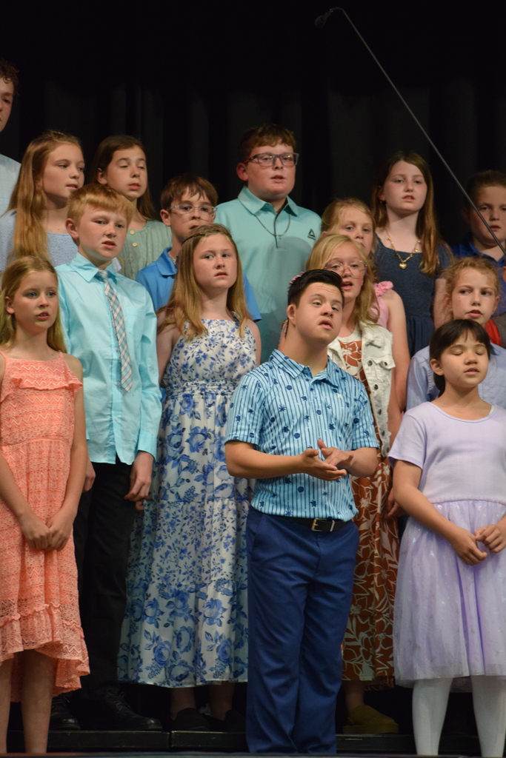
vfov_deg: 10.5
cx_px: 253
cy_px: 379
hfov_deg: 7.0
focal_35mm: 195
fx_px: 4110
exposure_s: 1/125
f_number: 4.8
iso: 2000
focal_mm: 130
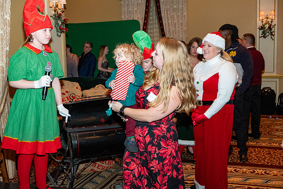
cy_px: 94
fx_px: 354
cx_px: 142
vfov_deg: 29.9
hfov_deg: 43.6
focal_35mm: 45
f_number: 3.6
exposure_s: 1/125
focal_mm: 30.2
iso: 2500
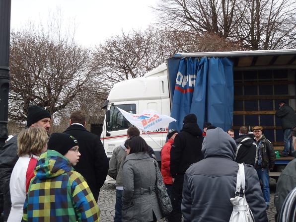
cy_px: 111
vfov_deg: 34.3
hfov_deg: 44.8
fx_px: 359
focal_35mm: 42
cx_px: 148
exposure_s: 1/50
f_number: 4.3
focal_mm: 7.57
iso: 64
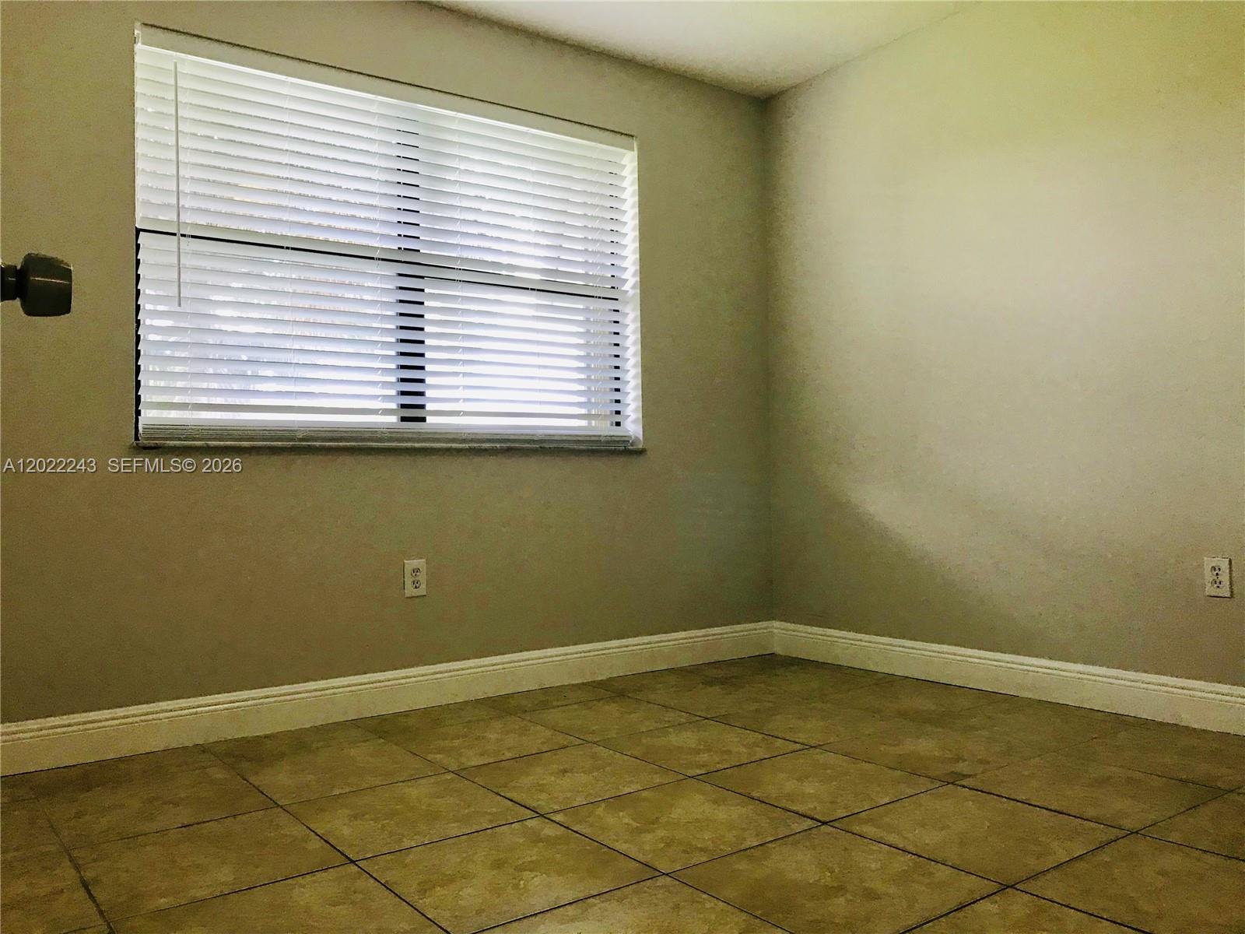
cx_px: 622
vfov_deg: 49.7
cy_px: 467
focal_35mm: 28
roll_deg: +1.5
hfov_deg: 63.4
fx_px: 1007
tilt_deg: +0.6
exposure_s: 1/30
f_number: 1.8
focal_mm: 3.99
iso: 25
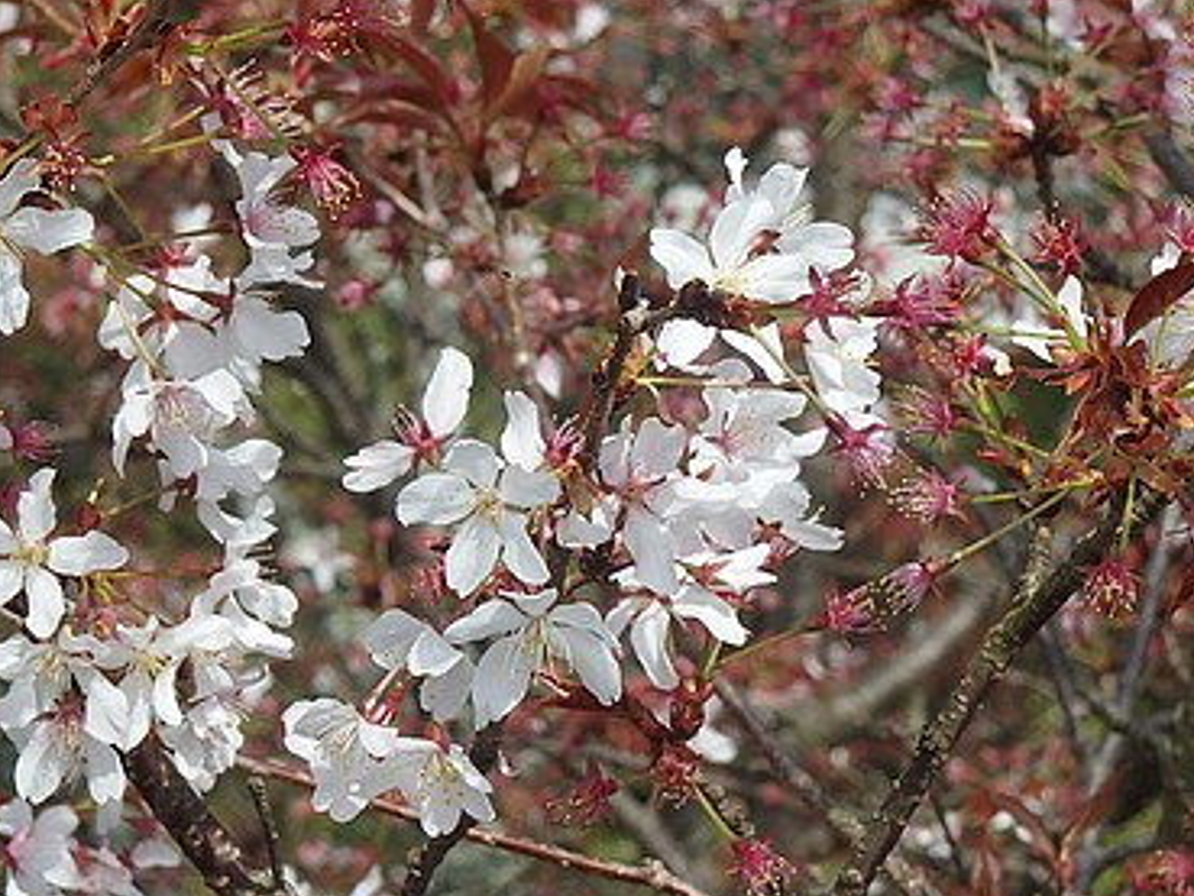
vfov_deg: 8.7
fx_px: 5900
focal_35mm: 171
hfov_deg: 11.6
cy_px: 521
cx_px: 697
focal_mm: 23.5
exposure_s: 1/250
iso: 100
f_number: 7.1
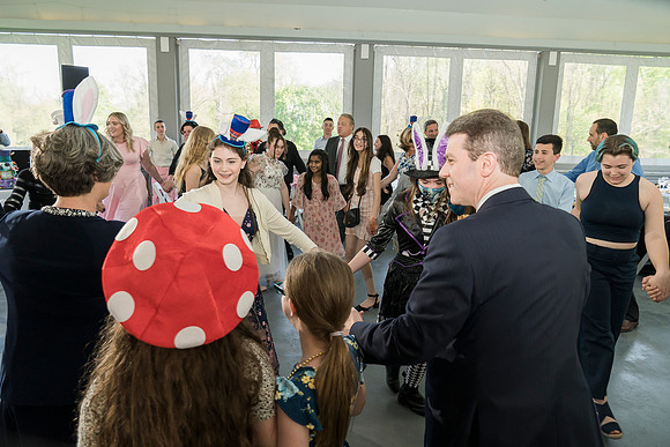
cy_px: 220
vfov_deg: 52.4
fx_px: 454
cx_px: 341
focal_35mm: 24
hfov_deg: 72.8
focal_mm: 24
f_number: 6.3
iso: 1250
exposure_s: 1/200
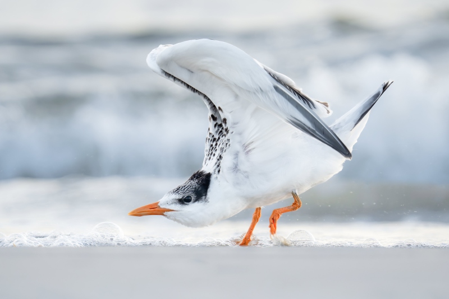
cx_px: 224
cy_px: 150
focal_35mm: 840
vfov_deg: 1.6
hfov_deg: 2.5
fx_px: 10480
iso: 1600
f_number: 6.3
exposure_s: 1/800
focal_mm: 560
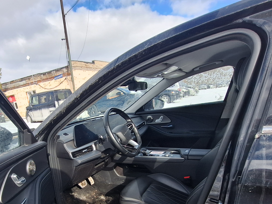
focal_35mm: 22
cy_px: 151
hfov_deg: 74.4
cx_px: 94
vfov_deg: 58.2
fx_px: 173
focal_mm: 1.74
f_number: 2.2
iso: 40
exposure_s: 1/1277
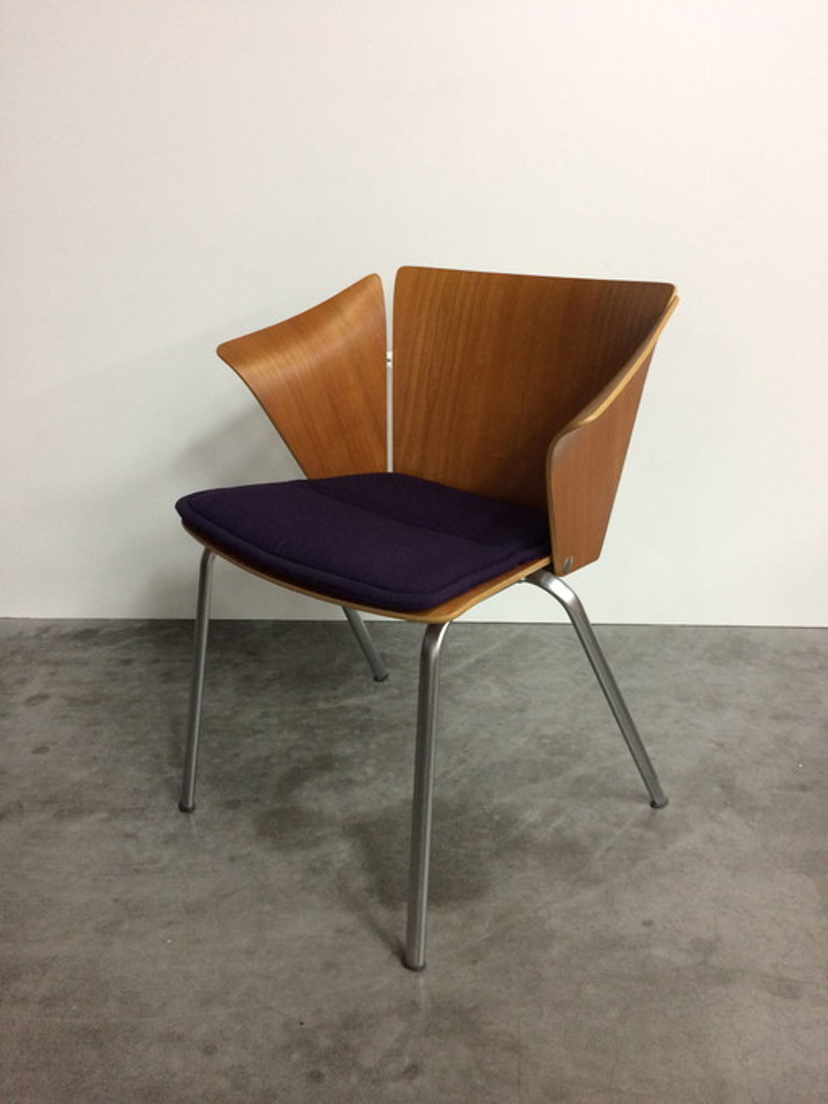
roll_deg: +1.4
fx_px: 925
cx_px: 414
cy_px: 552
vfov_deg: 61.7
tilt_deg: -19.8
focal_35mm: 29
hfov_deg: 48.2
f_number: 2.2
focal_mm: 4.15
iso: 250
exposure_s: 1/33
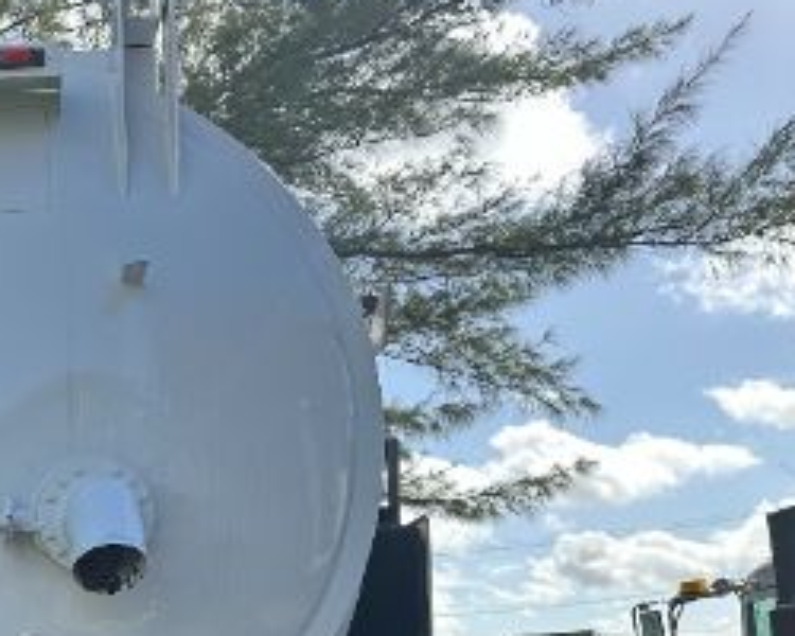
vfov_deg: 24.0
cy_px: 671
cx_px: -162
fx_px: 1412
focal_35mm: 60
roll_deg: +2.0
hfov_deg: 27.6
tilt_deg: +4.3
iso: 80
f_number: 1.78
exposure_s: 1/2809
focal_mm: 6.86
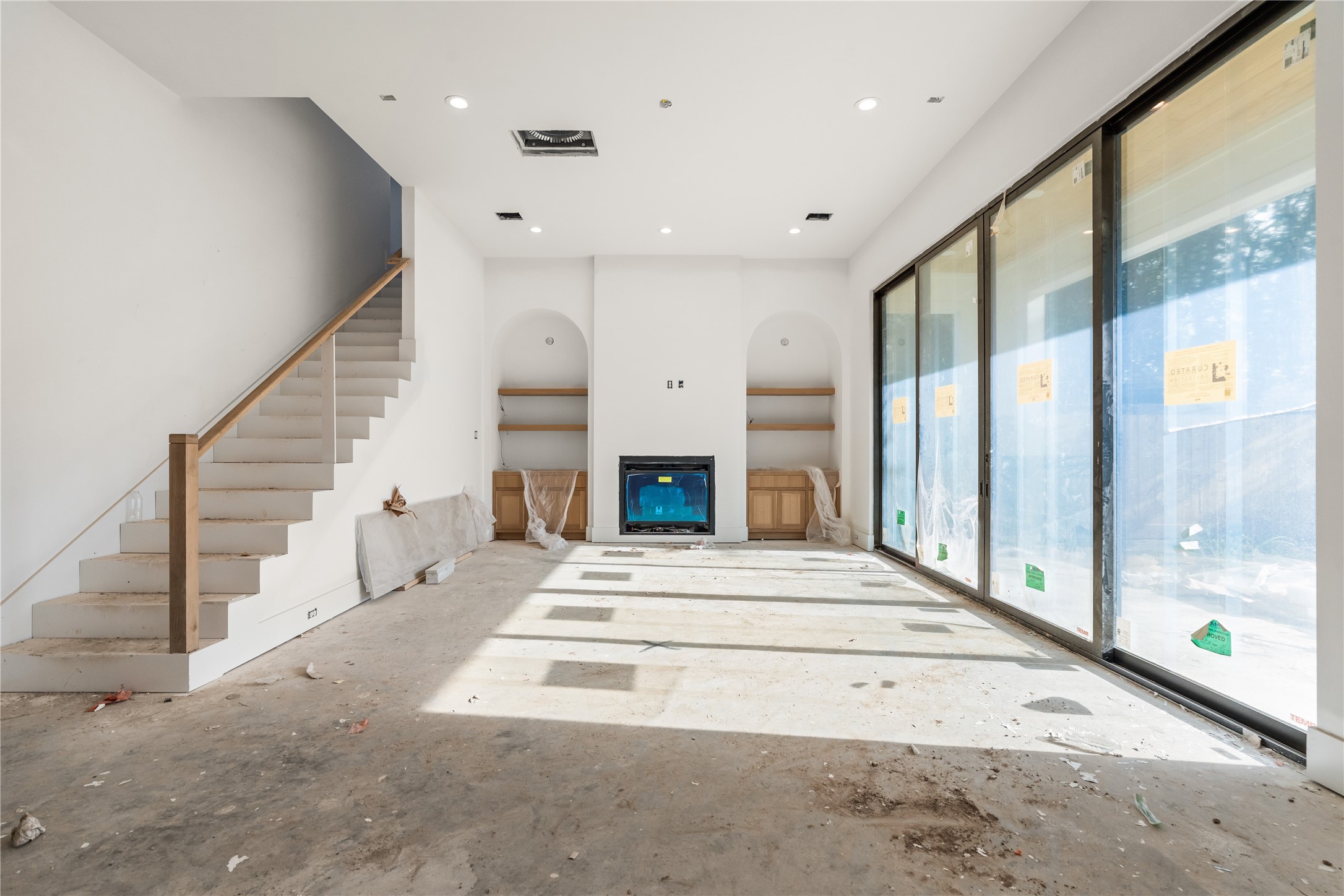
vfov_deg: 73.7
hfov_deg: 96.7
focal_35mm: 16
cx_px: 672
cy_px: 448
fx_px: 597
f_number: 9
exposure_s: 1/80
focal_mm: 16
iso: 1000
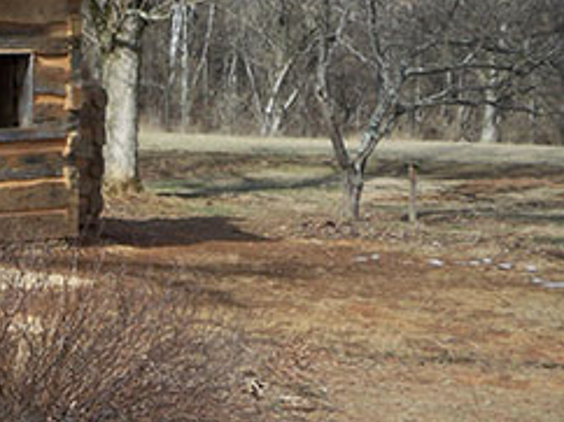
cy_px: 216
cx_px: -105
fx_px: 1677
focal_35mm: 103
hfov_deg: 18.2
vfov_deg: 14.3
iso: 50
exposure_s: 1/250
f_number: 3.9
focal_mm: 6.4
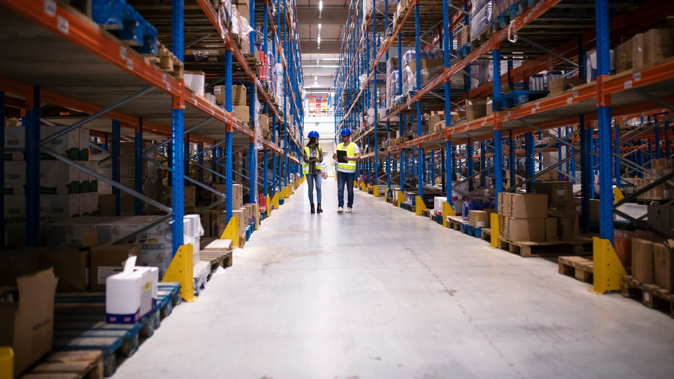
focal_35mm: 37
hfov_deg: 54.0
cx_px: 335
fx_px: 661
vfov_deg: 31.9
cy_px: 160
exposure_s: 1/200
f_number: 2
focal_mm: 35
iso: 1000
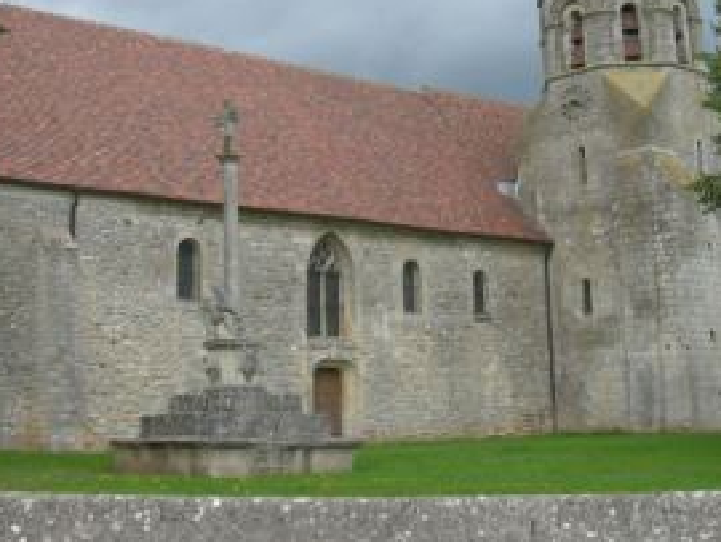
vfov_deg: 23.1
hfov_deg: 30.7
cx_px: 310
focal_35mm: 63
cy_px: 136
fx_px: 1313
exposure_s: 1/163
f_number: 4.8
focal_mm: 7.8
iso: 50
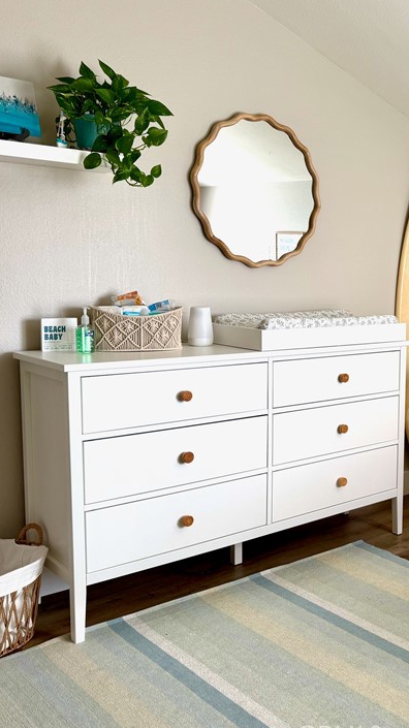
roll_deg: -1.6
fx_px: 733
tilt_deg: -6.4
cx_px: 403
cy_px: 353
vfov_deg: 52.8
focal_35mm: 38
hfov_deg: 29.3
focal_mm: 6.76
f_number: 1.78
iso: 80
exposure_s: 1/121
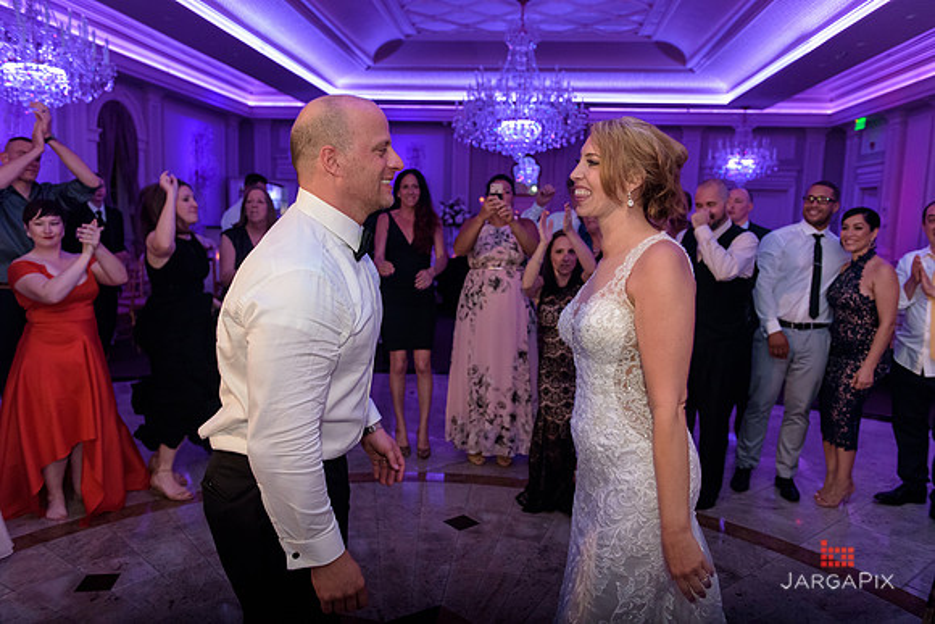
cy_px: 312
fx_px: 701
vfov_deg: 48.0
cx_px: 468
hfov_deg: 67.4
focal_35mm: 27
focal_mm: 27
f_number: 3.2
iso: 3200
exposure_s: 1/125
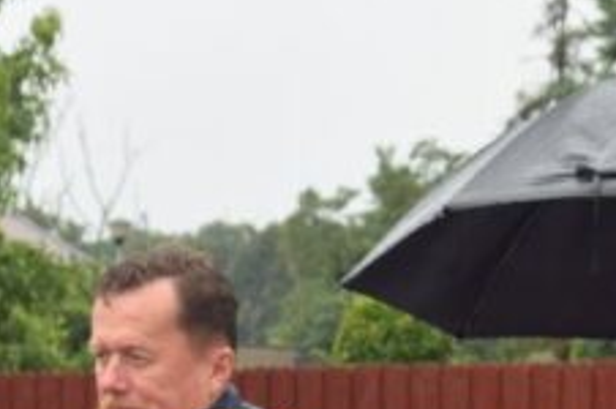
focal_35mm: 194
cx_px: 104
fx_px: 3315
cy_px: 575
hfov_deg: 10.6
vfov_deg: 7.0
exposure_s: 1/125
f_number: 5.6
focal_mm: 38
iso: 400
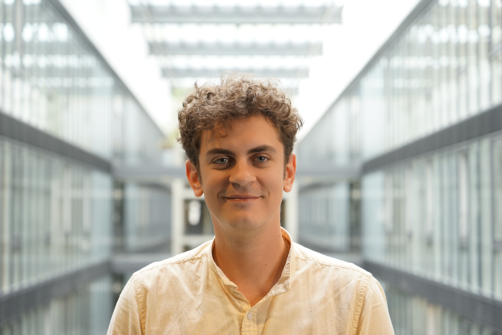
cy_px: 168
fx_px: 920
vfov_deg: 20.6
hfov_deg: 30.5
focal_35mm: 66
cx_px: 251
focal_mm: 66
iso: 1000
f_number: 4
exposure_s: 1/160
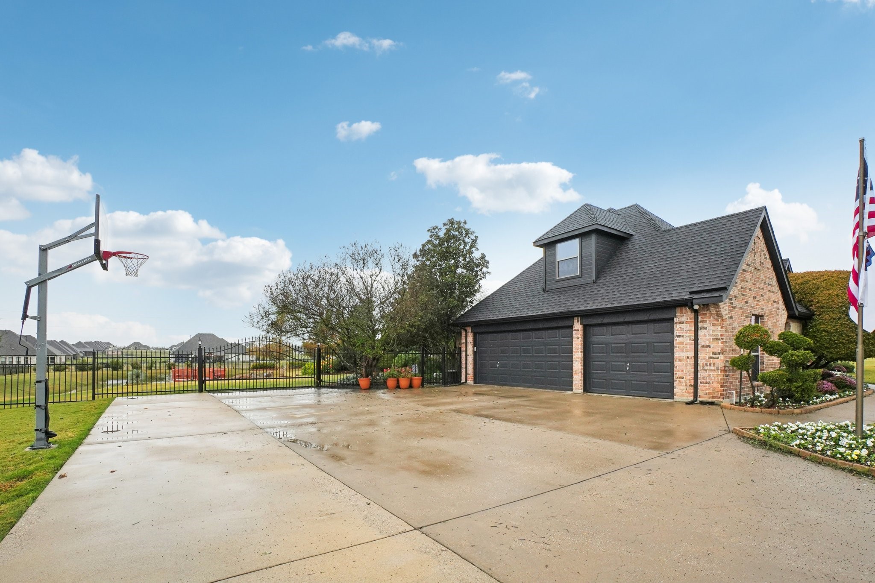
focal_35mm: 15
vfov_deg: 77.3
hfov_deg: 100.4
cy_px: 292
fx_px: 365
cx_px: 438
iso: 400
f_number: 8
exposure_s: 1/250
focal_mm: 10
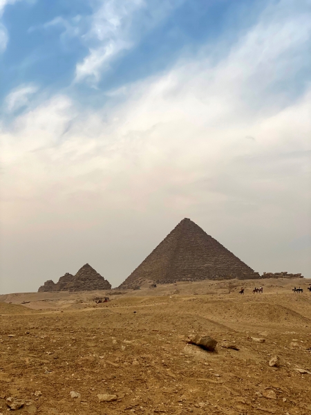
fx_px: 623
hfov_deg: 28.0
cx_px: 156
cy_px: 208
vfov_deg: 36.8
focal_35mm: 52
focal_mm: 6
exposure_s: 1/2519
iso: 20
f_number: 2
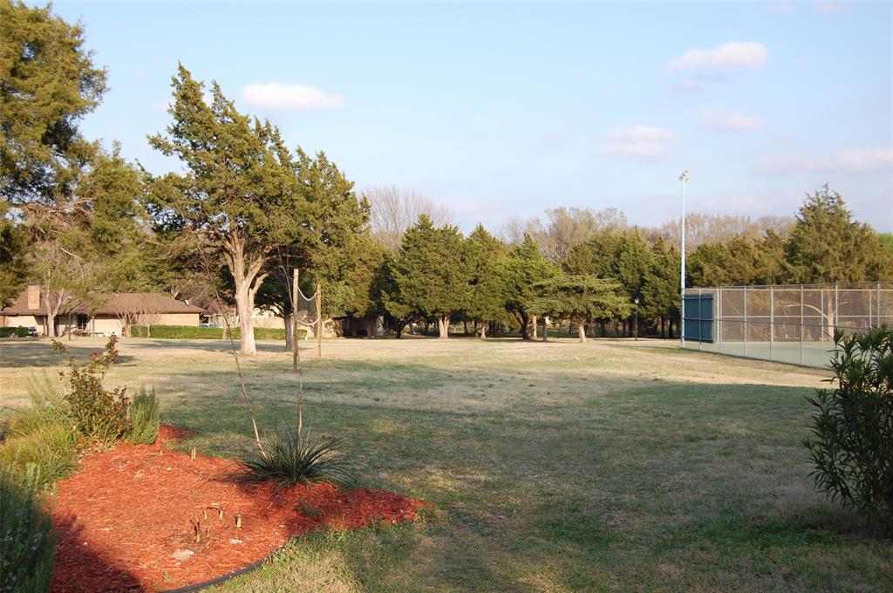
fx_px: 1115
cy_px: 296
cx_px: 446
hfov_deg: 43.7
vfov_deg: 29.8
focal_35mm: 45
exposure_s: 1/250
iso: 200
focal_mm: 30
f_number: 8
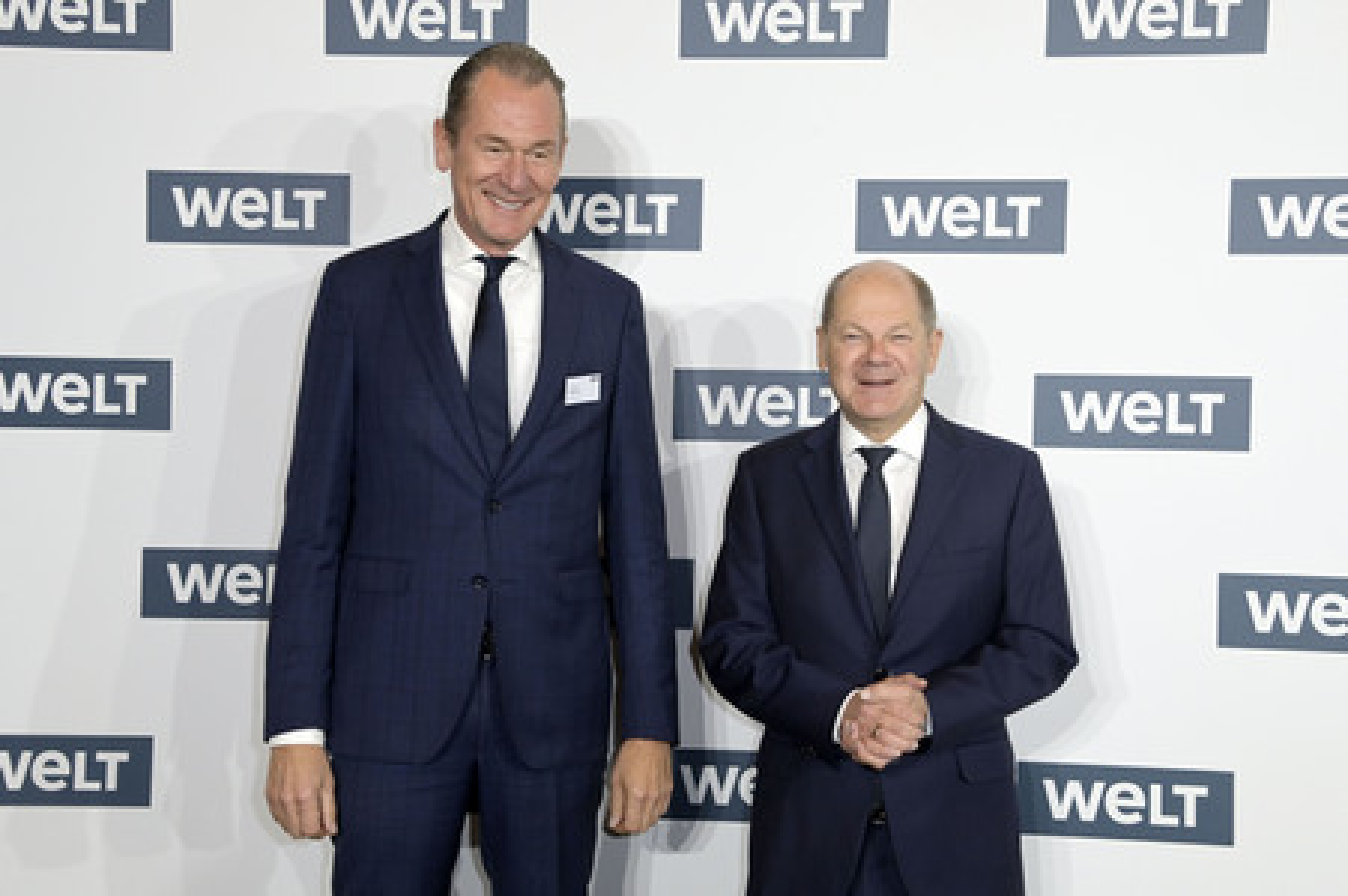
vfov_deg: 23.3
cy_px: 448
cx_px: 674
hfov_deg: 34.5
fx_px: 2170
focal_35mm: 58
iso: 2000
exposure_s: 1/250
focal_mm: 58
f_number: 7.1
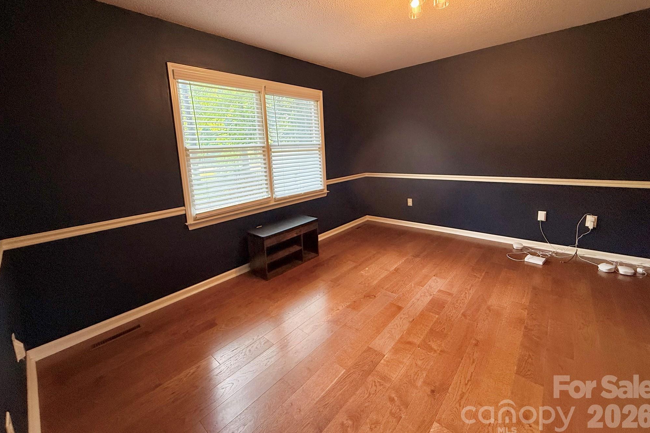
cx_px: 323
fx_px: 271
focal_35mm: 15
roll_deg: +2.8
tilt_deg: -8.5
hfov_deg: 100.4
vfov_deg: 77.0
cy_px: 189
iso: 250
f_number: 2.2
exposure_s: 1/60
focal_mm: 2.22
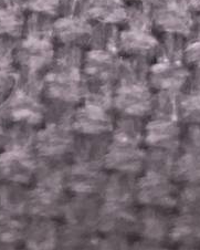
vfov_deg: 7.8
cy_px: -333
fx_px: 1715
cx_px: -70
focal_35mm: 232
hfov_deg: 6.6
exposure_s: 1/20
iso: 40
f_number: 1.8
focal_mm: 3.99
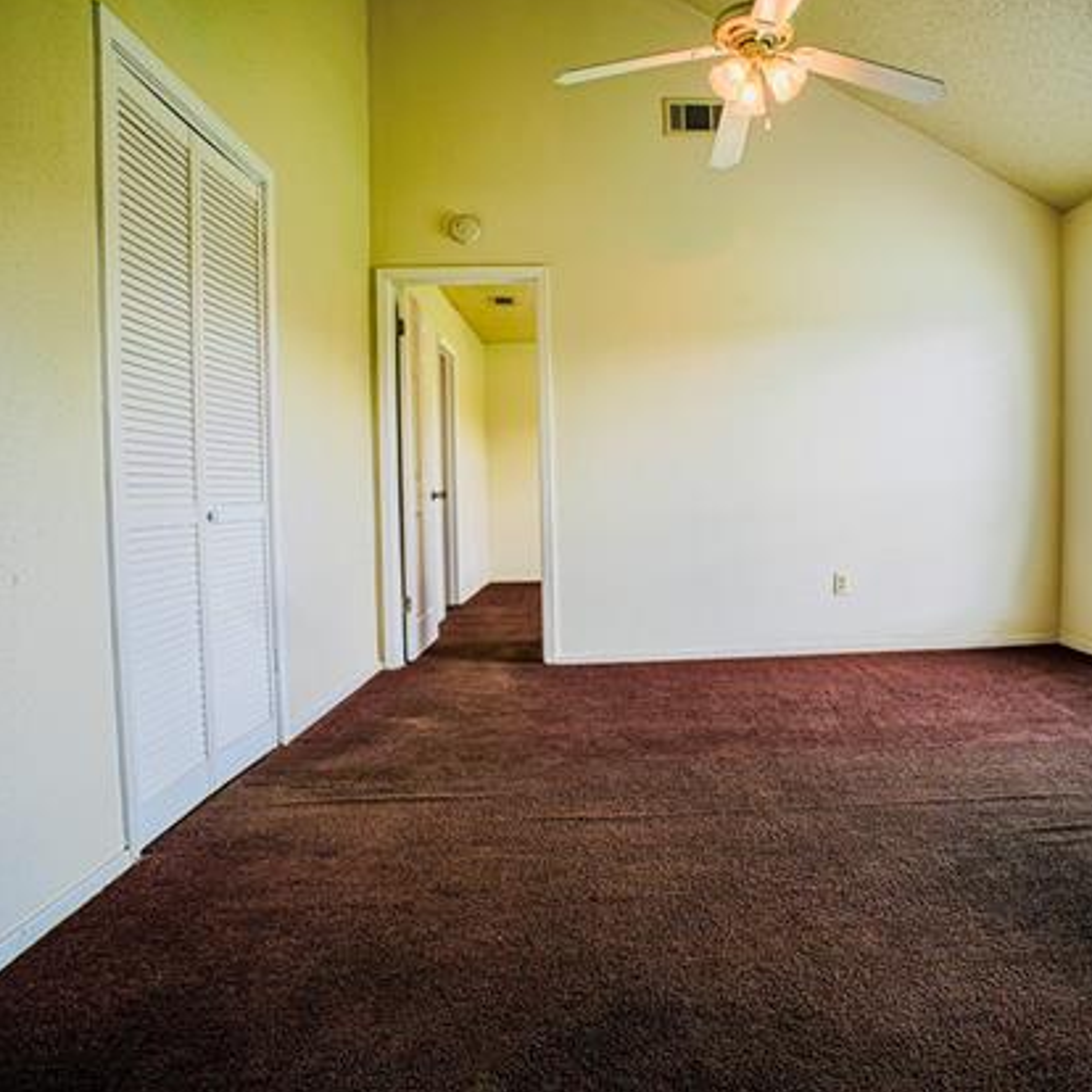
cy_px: 535
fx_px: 773
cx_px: 670
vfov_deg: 70.5
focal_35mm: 22
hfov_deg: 69.6
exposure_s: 1/15
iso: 100
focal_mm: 11
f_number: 16
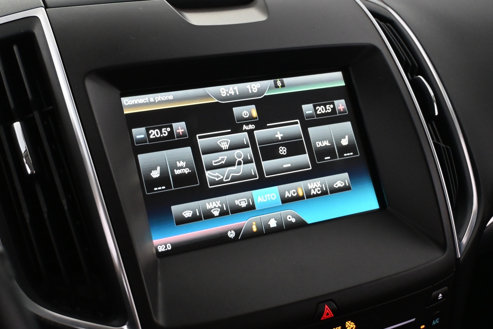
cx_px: 222
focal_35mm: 51
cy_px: 163
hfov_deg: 39.0
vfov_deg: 26.6
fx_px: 696
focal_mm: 30.5
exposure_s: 1/60
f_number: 4.8
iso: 3200
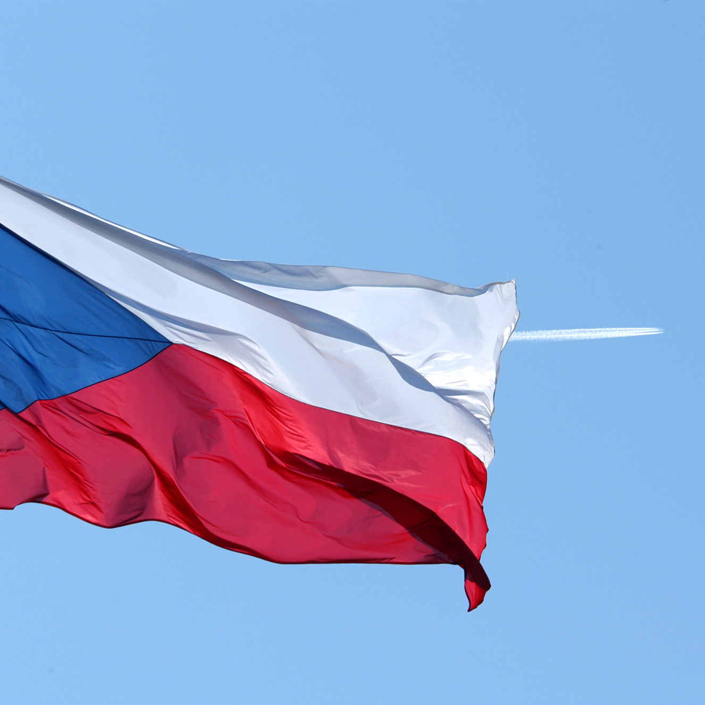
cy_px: 352
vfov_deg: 6.3
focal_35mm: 279
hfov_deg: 6.3
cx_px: 238
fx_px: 6420
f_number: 8
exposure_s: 1/1000
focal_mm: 145
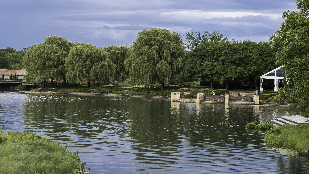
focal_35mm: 84
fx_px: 688
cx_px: 139
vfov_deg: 14.4
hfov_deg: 25.3
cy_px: 94
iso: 320
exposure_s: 1/320
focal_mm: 70
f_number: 6.3
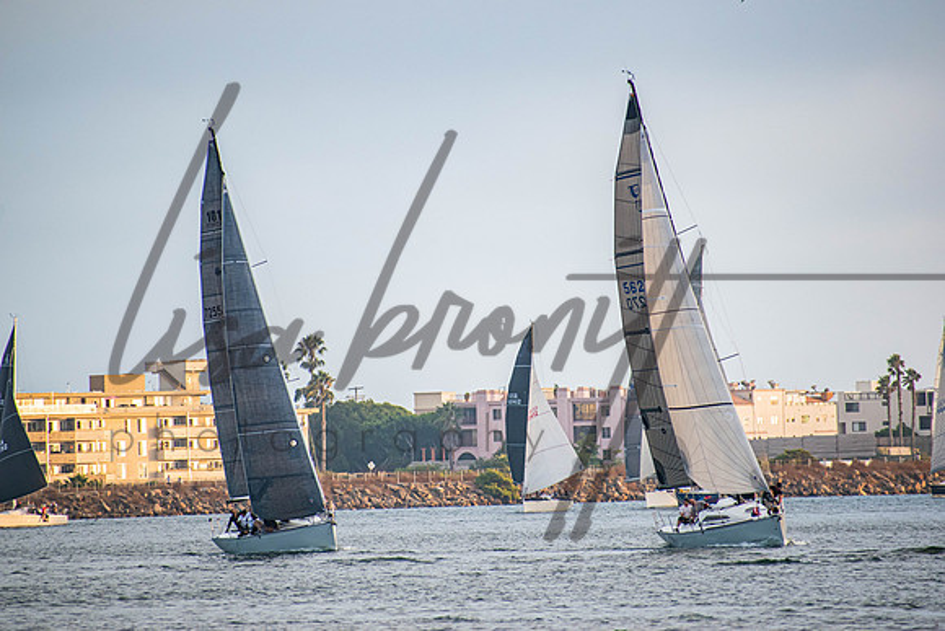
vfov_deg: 3.3
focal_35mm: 420
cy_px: 316
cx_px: 472
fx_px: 11027
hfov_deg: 4.9
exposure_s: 1/250
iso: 800
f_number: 6.3
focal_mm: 280
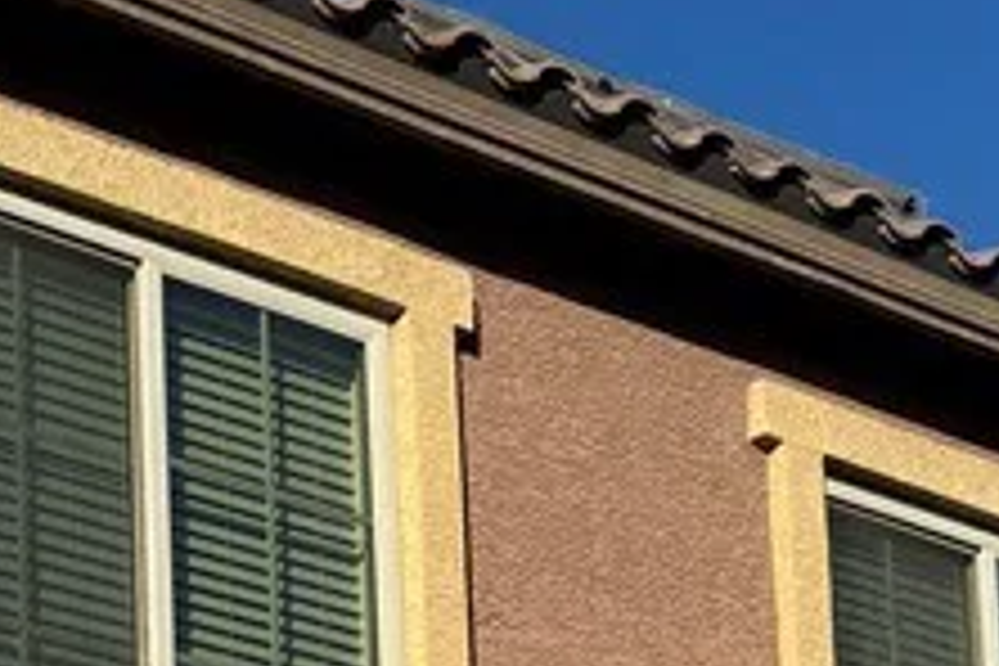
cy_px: 1584
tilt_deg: +8.0
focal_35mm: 115
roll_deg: -0.7
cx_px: -675
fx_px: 3191
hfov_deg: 15.7
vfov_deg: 10.3
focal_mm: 6.76
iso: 80
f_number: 1.78
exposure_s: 1/5814
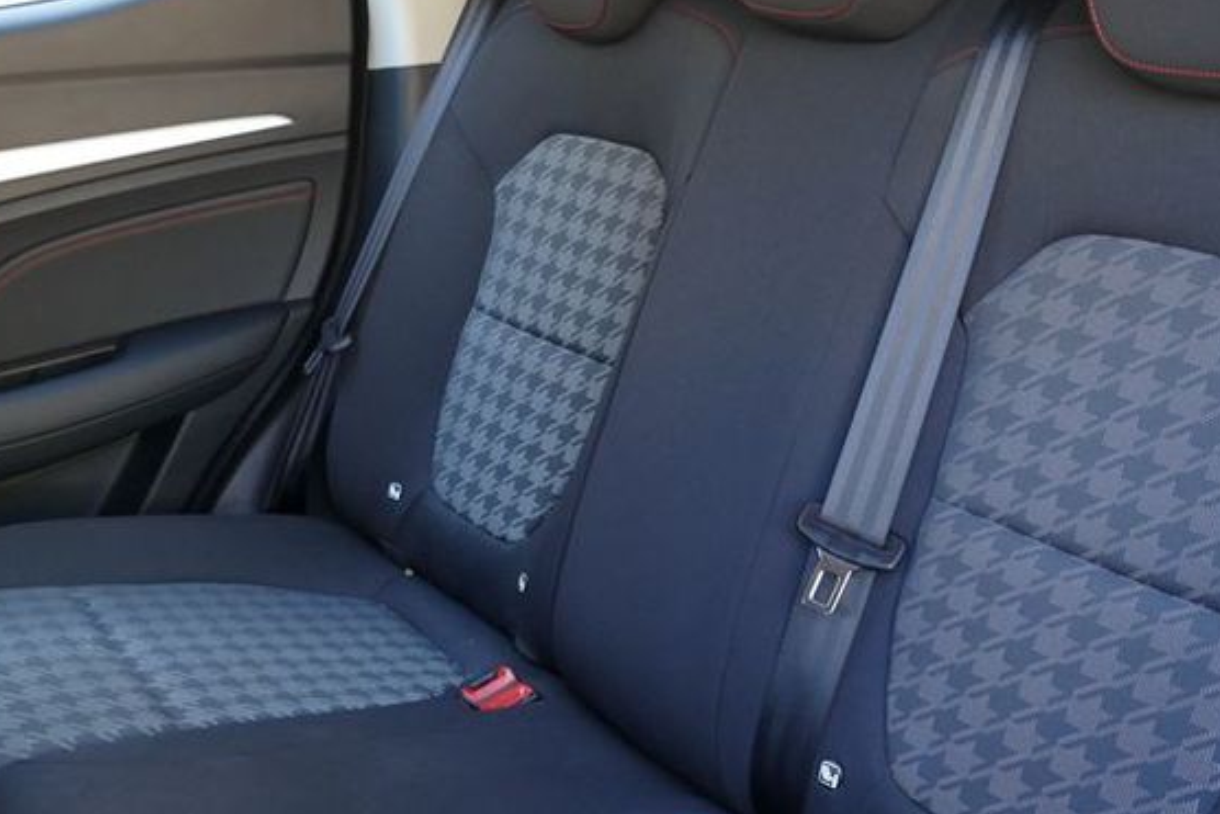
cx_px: 753
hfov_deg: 43.3
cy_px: 405
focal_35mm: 45
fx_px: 1525
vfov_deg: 29.9
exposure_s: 1/60
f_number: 2.8
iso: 320
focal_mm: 9.12
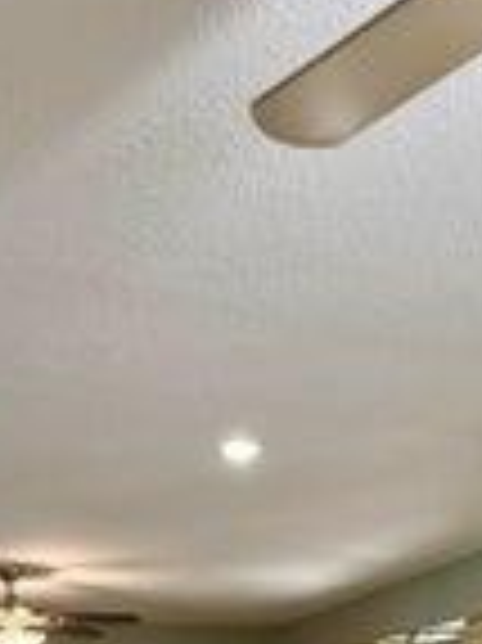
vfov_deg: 30.4
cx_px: 320
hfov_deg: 30.6
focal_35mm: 47
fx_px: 874
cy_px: 869
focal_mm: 2.22
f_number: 2.2
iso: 400
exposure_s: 1/60
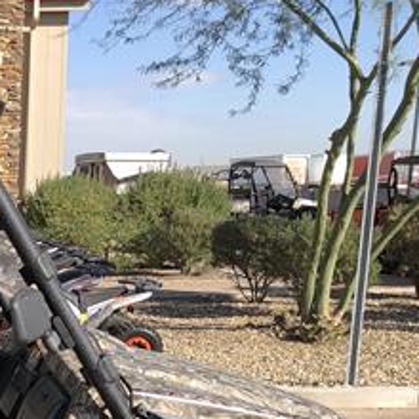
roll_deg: -0.2
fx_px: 986
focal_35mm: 72
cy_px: 453
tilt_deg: -14.6
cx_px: -171
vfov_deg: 22.7
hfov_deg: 21.1
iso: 20
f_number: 1.8
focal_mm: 3.99
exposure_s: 1/1012
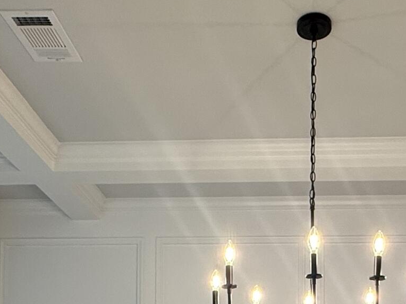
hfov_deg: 34.5
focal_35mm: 55
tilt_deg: +0.8
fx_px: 645
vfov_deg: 22.5
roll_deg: -0.8
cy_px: 436
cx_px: 282
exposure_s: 1/120
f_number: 2.2
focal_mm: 2.22
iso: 100
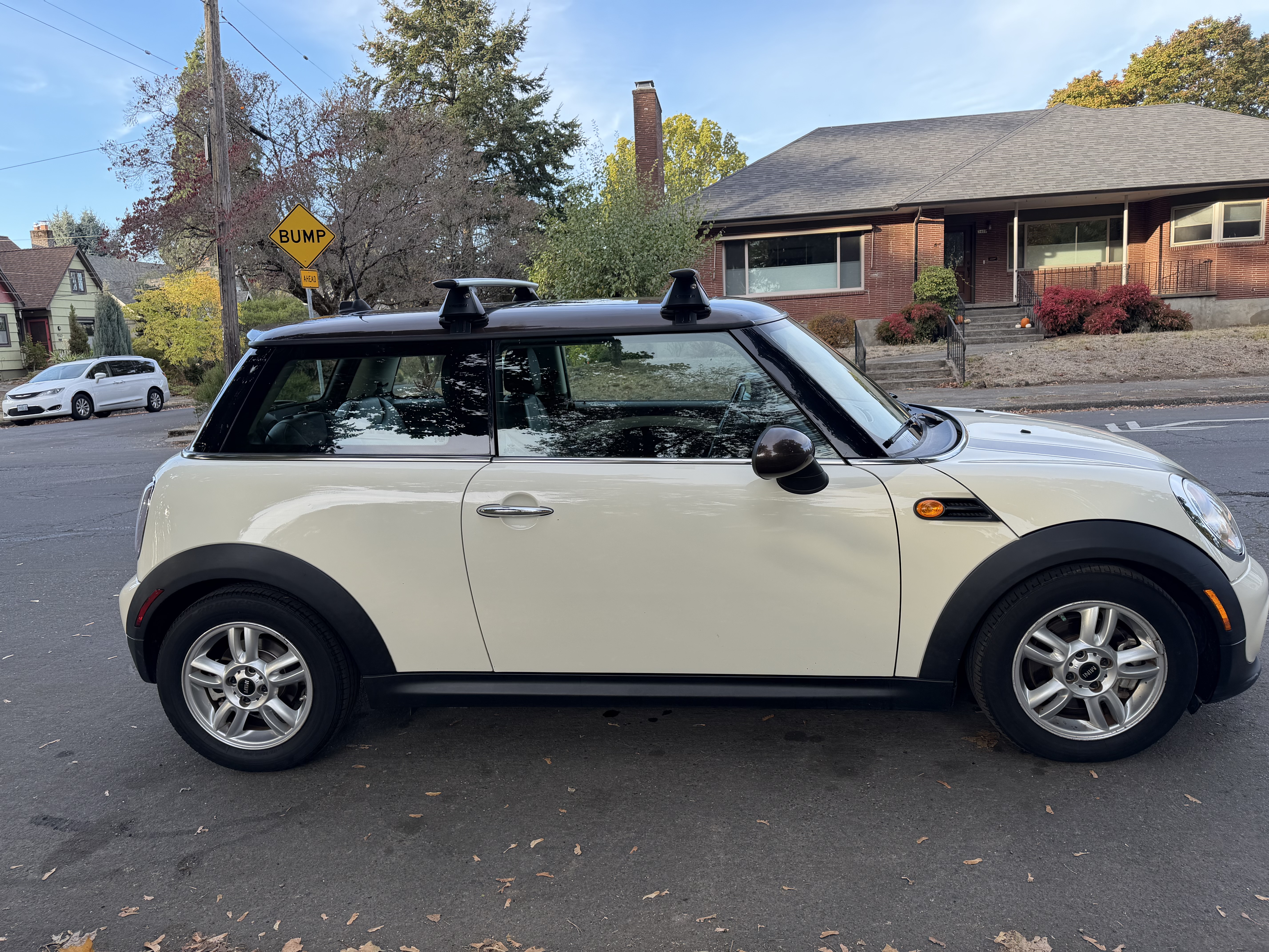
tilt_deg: -8.9
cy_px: 476
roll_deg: +2.9
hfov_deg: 71.6
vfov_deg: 56.8
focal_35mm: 24
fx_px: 880
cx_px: 634
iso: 80
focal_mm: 6.76
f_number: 1.78
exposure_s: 1/407
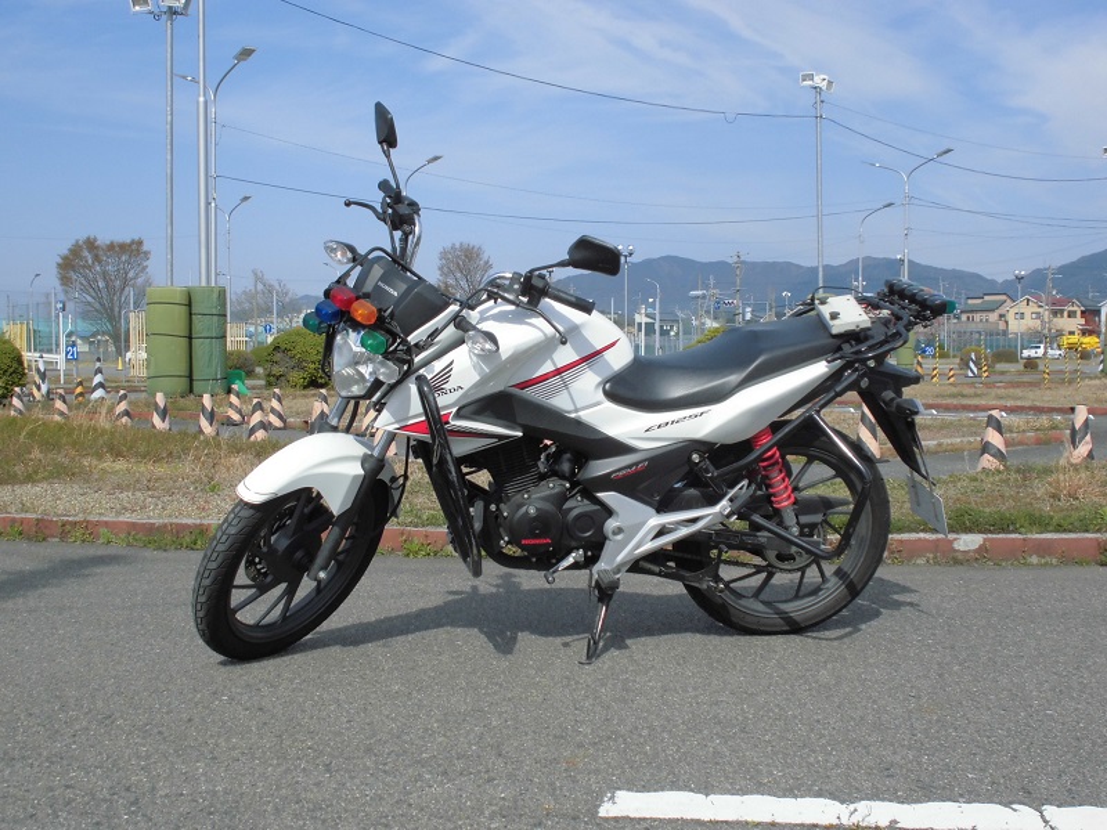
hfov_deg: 43.9
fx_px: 1375
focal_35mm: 43
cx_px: 554
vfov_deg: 33.6
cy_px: 415
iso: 100
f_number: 4.5
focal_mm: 7.8
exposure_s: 1/500
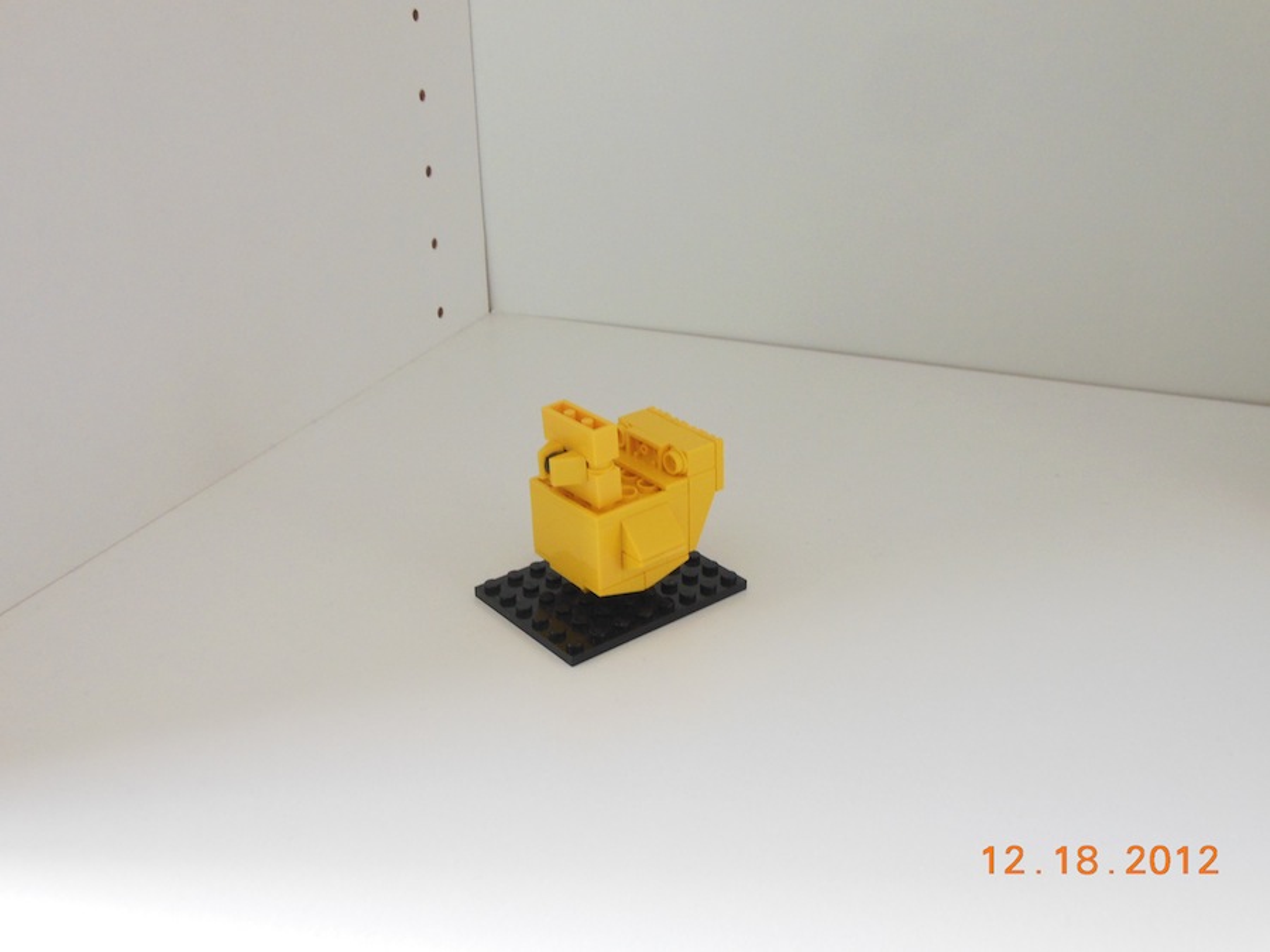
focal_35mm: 33
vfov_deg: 42.9
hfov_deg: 55.4
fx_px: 1211
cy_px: 476
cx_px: 635
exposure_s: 1/20
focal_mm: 6
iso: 400
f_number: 3.5
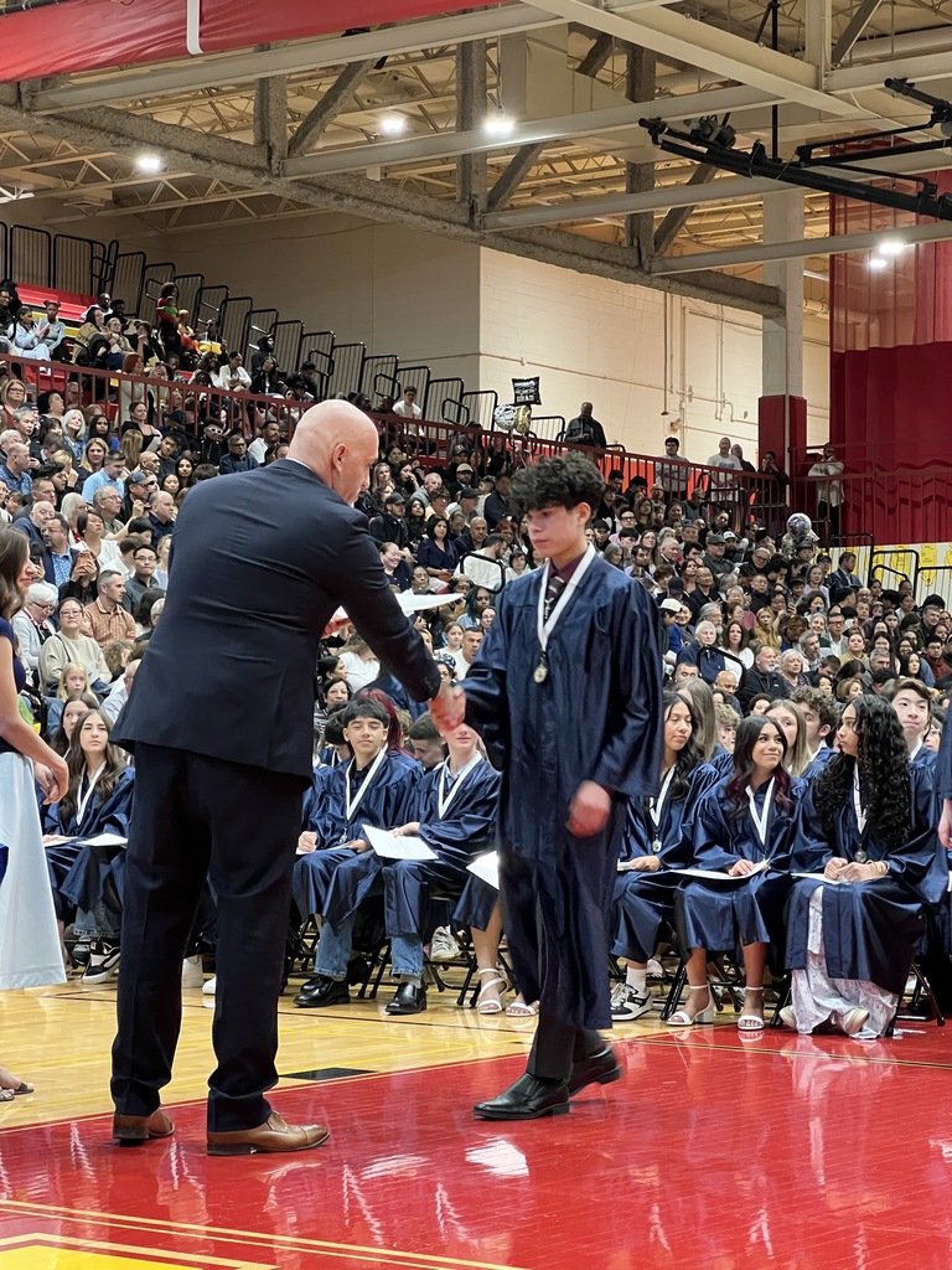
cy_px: 635
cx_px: 476
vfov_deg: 25.3
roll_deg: -0.2
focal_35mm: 77
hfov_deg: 19.1
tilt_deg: +2.7
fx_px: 2824
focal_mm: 9
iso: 640
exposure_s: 1/60
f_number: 2.8
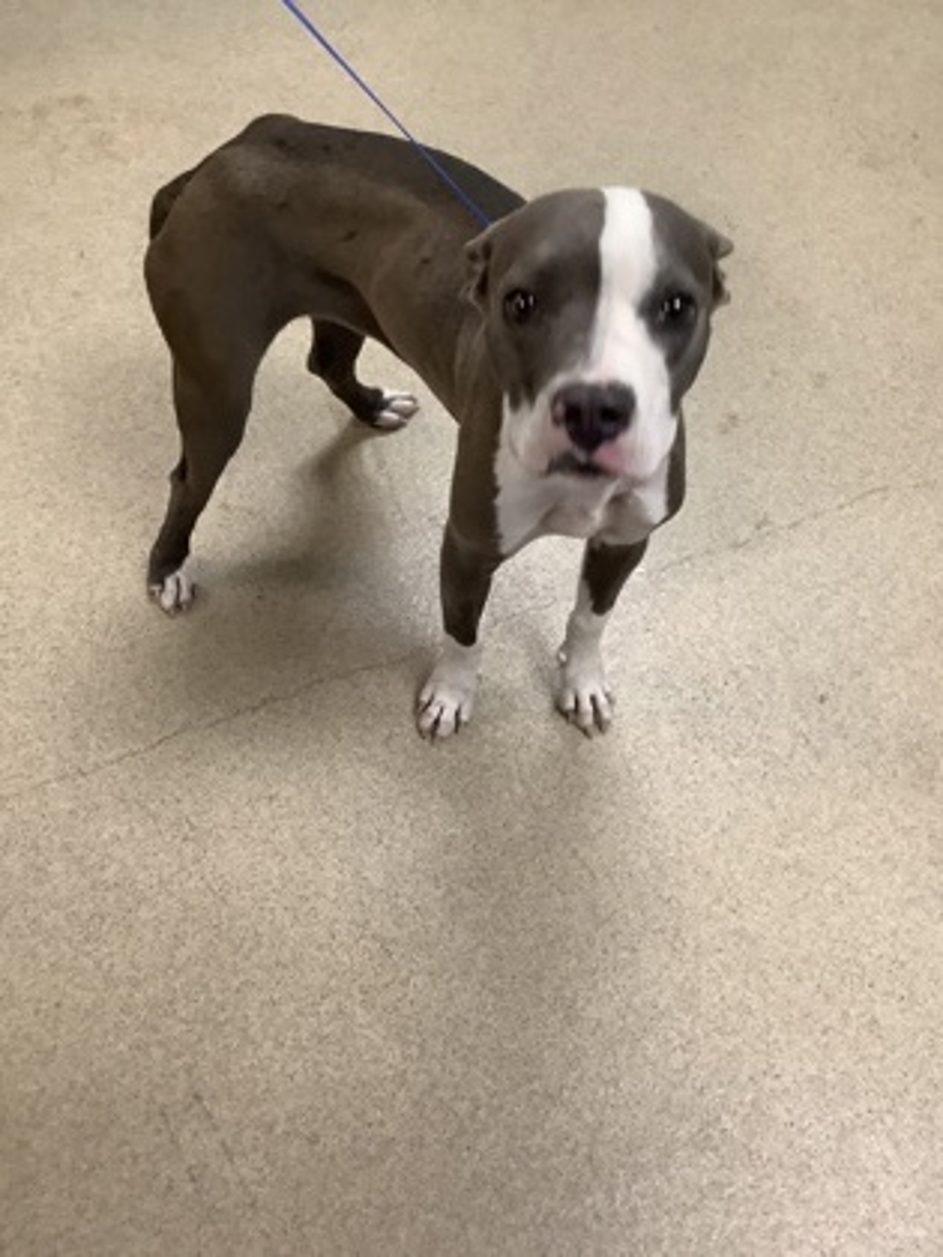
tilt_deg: -57.8
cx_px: 472
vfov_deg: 58.4
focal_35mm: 31
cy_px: 628
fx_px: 1126
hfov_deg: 45.4
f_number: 2.4
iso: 250
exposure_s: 1/50
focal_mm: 3.3
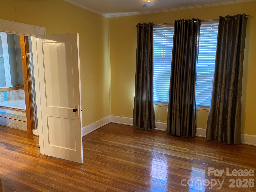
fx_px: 192
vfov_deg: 53.1
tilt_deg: -10.7
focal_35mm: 26
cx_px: 128
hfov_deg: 67.3
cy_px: 96
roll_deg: -0.5
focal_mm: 4.25
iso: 400
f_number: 1.8
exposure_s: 1/60
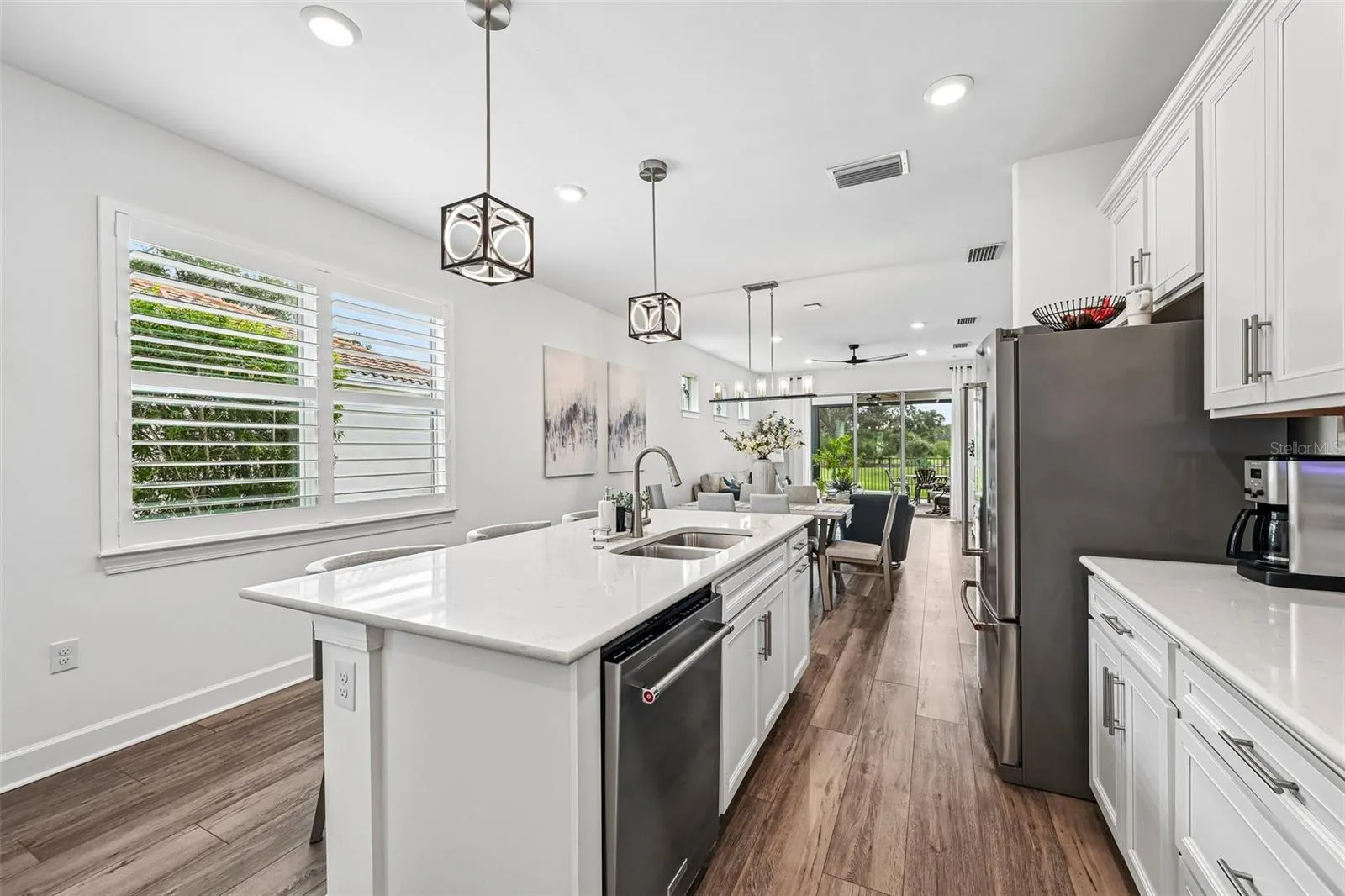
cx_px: 672
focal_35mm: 14
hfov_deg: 104.3
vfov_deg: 81.2
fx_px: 523
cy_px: 448
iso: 400
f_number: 8
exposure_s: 1/80
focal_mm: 14
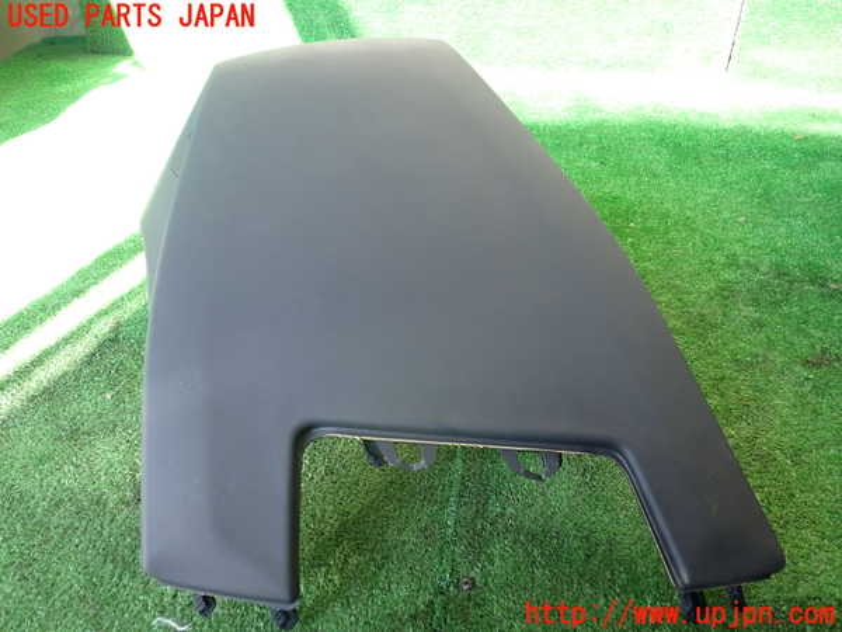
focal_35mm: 30
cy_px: 316
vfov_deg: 46.8
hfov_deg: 60.0
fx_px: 730
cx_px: 421
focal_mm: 5.4
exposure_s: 1/100
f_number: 2.3
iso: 200
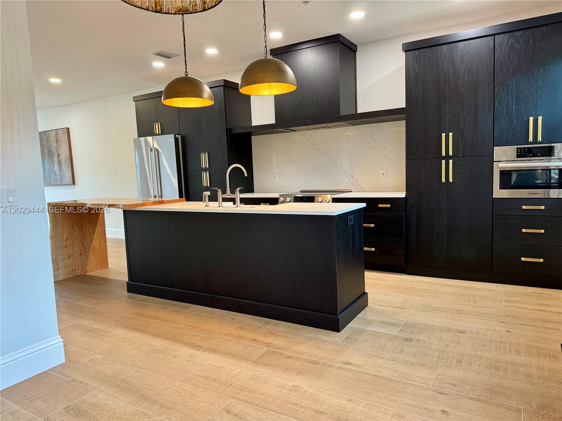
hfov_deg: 71.6
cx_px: 281
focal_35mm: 24
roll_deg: +1.7
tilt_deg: -6.2
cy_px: 210
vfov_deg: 56.8
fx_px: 390
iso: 250
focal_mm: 6.86
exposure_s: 1/60
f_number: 1.78
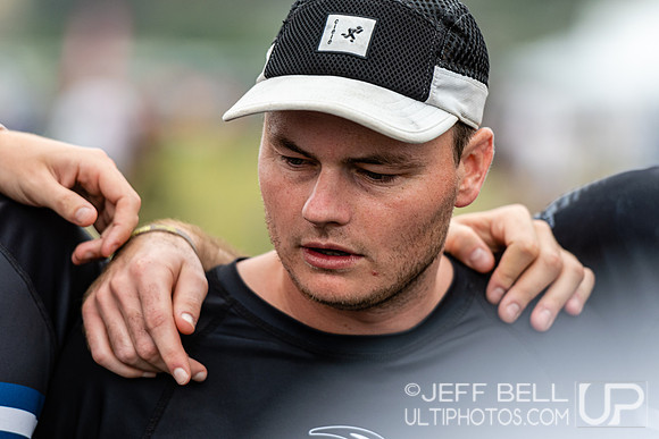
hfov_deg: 6.9
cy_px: 220
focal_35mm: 300
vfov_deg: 4.6
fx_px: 5493
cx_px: 330
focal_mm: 200
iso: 320
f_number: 2.8
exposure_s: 1/1000
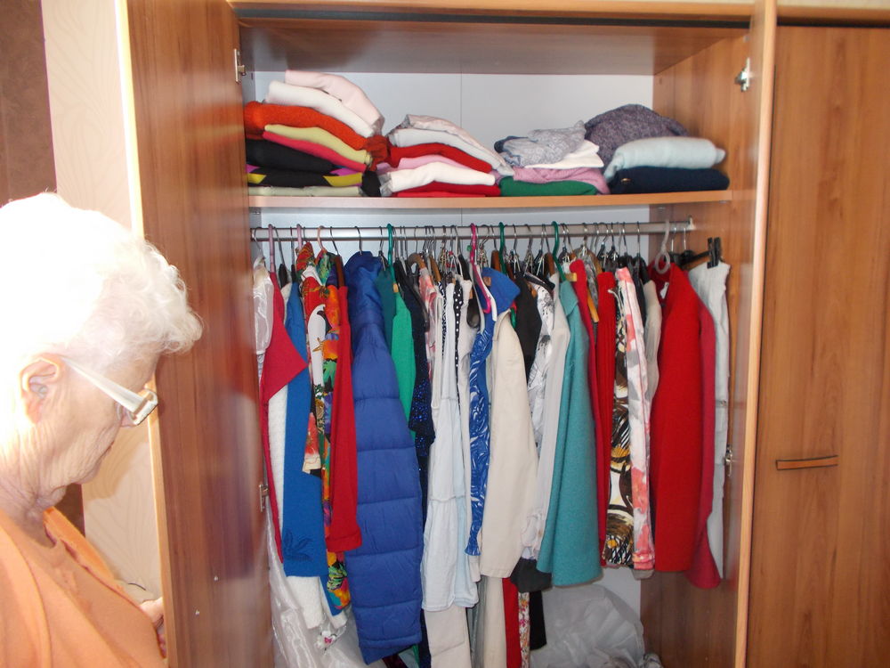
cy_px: 334
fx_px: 668
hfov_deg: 67.3
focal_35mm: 26
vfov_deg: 53.1
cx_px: 445
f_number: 3.2
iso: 200
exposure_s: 1/25
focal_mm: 4.6
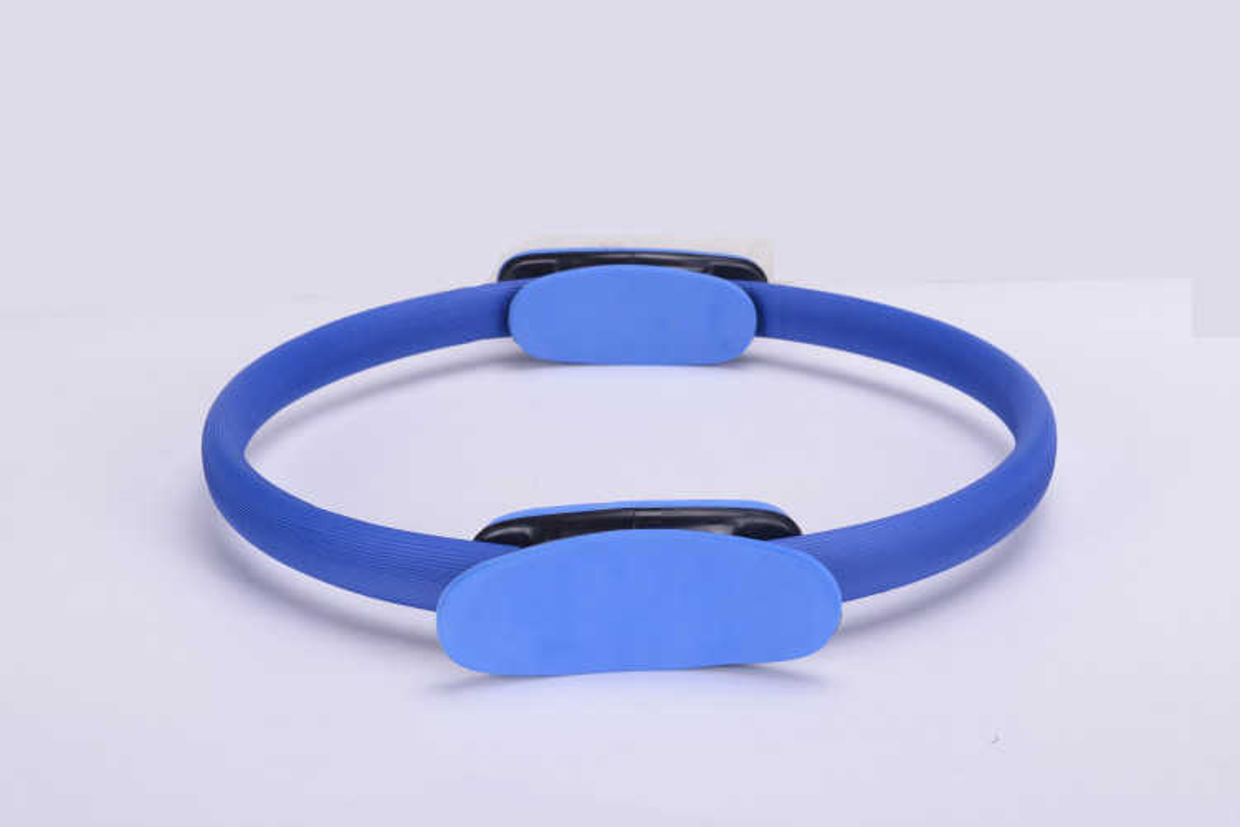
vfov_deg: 21.9
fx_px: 2135
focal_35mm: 62
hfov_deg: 32.4
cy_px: 414
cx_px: 620
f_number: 16
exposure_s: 1/125
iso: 320
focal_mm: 62
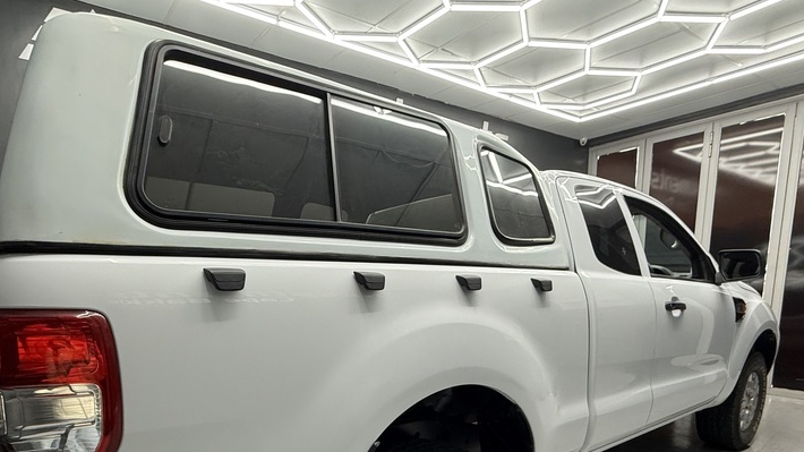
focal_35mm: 22
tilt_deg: -9.7
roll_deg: +2.2
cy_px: 361
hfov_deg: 80.9
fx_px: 469
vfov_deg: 48.5
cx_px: 357
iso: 200
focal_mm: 2.22
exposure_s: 1/100
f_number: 2.2
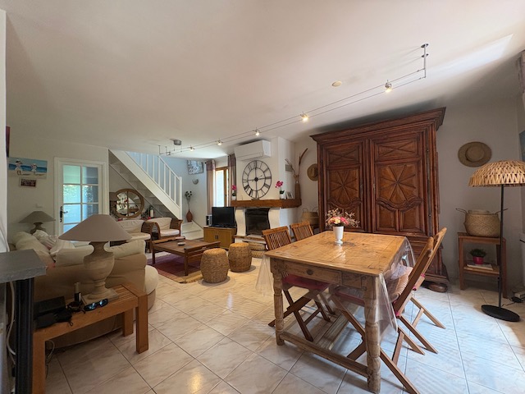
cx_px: 262
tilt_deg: +1.2
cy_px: 197
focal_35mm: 14
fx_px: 212
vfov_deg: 85.7
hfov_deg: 102.1
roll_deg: +1.7
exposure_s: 1/100
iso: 250
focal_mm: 2.22
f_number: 2.2
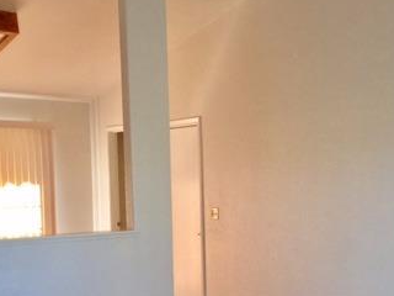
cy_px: 221
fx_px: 660
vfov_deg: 25.0
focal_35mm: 58
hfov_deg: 32.7
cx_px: 288
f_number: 2.2
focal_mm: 4.15
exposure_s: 1/30
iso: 32
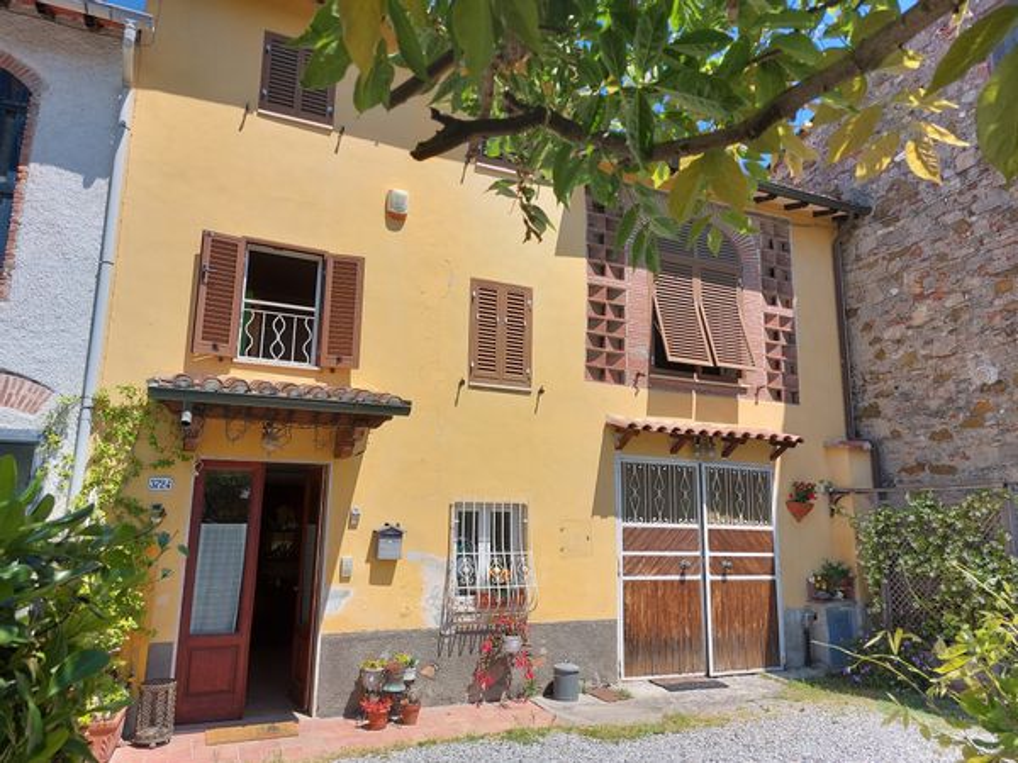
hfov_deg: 71.6
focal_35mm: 24
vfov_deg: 56.8
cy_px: 382
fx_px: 706
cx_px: 509
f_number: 1.8
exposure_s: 1/1072
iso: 25
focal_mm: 5.23
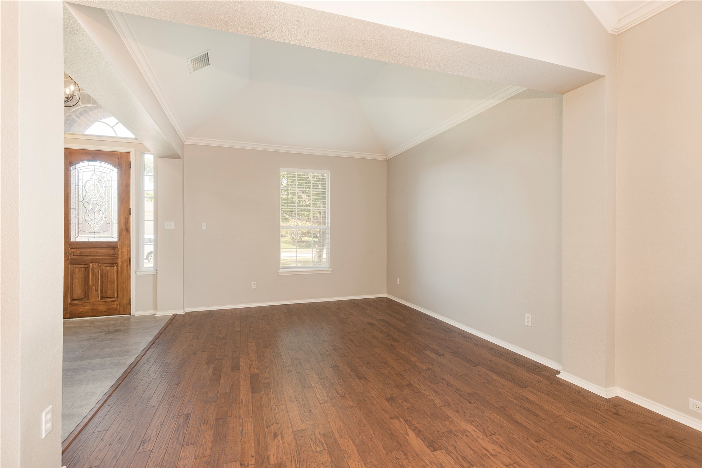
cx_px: 351
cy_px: 234
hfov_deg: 96.7
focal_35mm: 16
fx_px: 312
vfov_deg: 73.8
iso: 100
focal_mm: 16
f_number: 7.1
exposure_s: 1/3
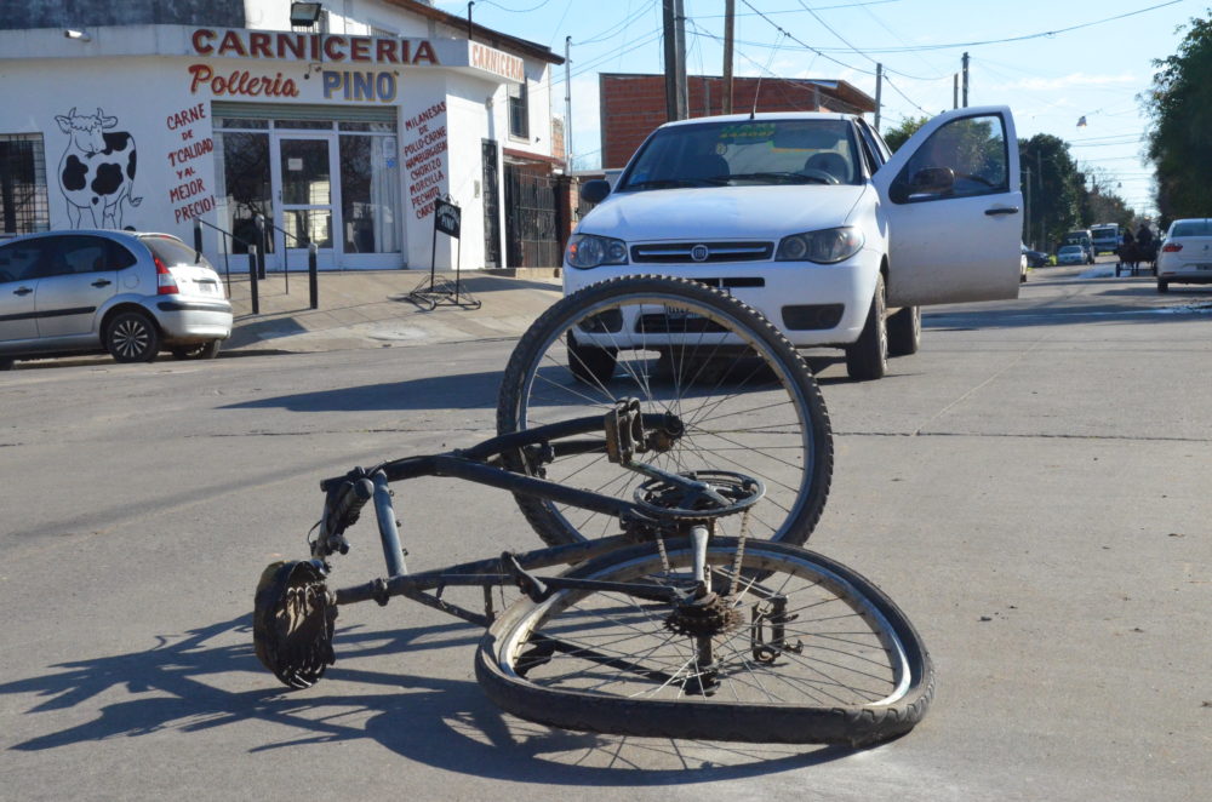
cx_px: 606
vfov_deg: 22.5
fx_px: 2016
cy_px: 401
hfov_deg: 33.5
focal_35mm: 60
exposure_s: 1/1250
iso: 2500
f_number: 18
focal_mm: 40
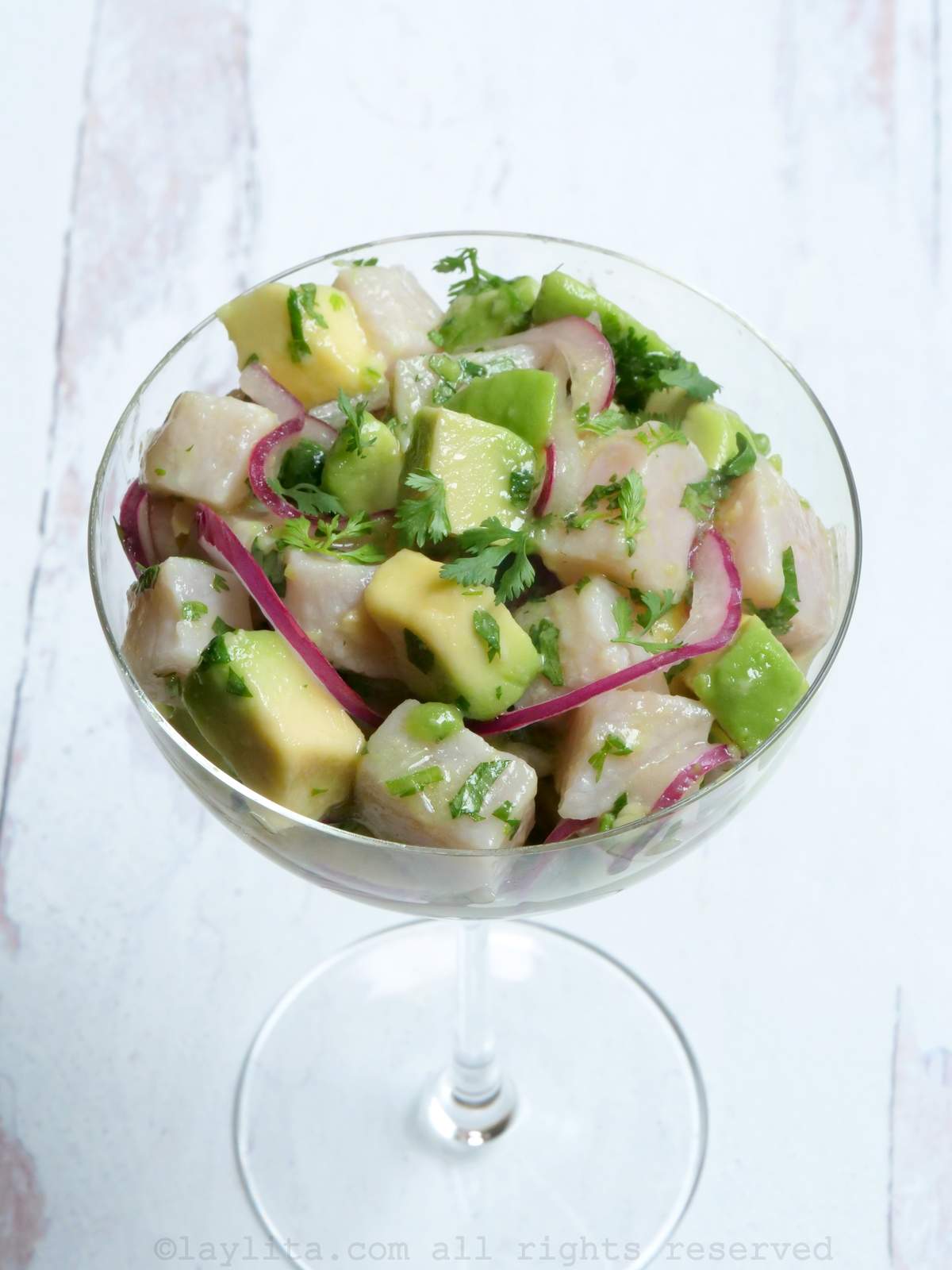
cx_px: 476
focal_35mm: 120
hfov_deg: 12.3
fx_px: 4400
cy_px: 635
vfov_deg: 16.4
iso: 2500
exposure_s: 1/125
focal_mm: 60
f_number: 14
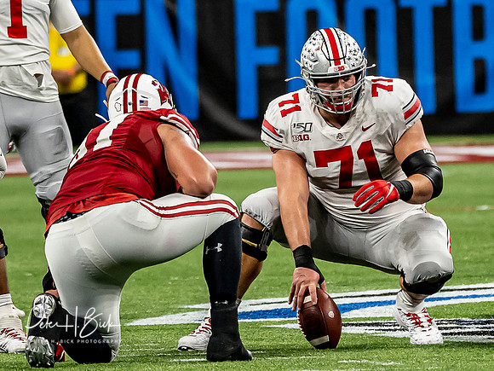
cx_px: 361
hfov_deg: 1.8
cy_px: 179
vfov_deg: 1.4
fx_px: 15381
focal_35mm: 1078
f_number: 2.8
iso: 1250
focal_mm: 200
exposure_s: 1/1000
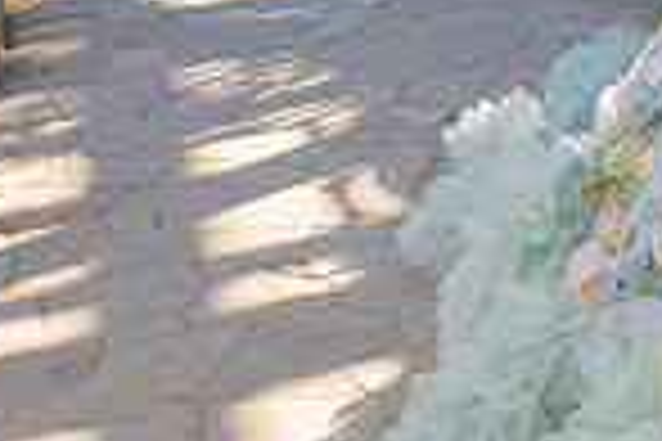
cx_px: 1034
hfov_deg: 15.1
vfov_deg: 10.9
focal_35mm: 124
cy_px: -68
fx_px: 2280
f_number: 7.1
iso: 200
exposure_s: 1/200
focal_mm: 30
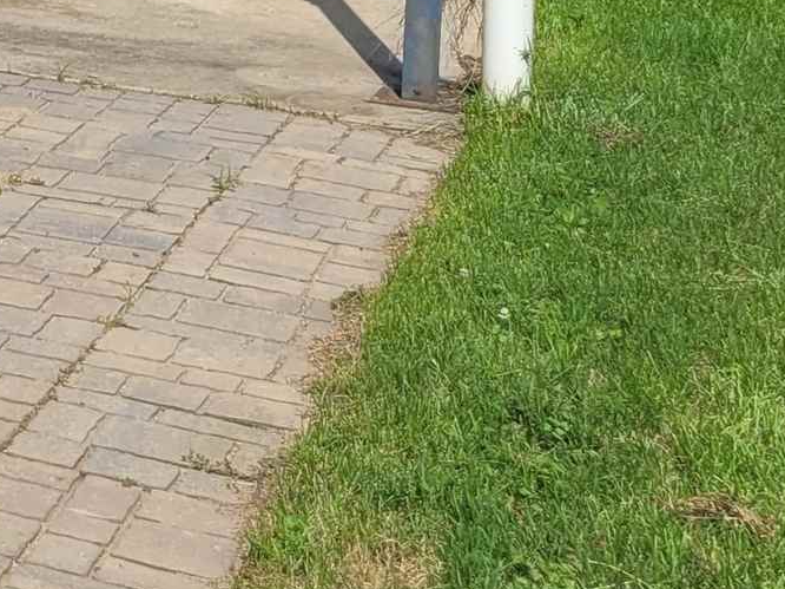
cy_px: -246
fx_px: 2720
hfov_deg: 13.9
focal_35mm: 120
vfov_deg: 11.9
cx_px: -771
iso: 40
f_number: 1.8
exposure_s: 1/2503
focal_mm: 5.4
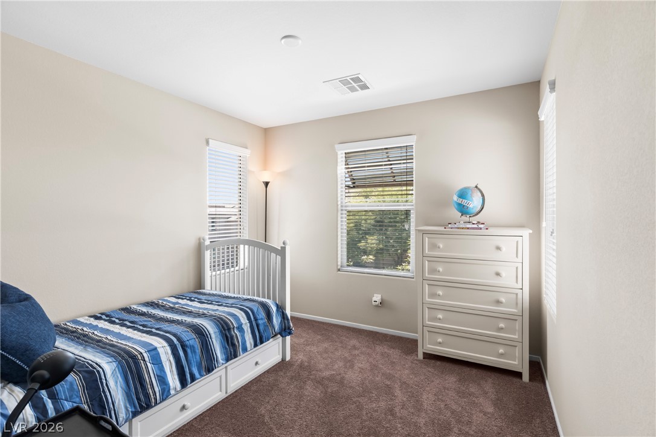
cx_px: 328
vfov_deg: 70.4
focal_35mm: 17
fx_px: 310
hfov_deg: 93.3
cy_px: 218
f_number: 8
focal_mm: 17
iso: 400
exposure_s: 1/15
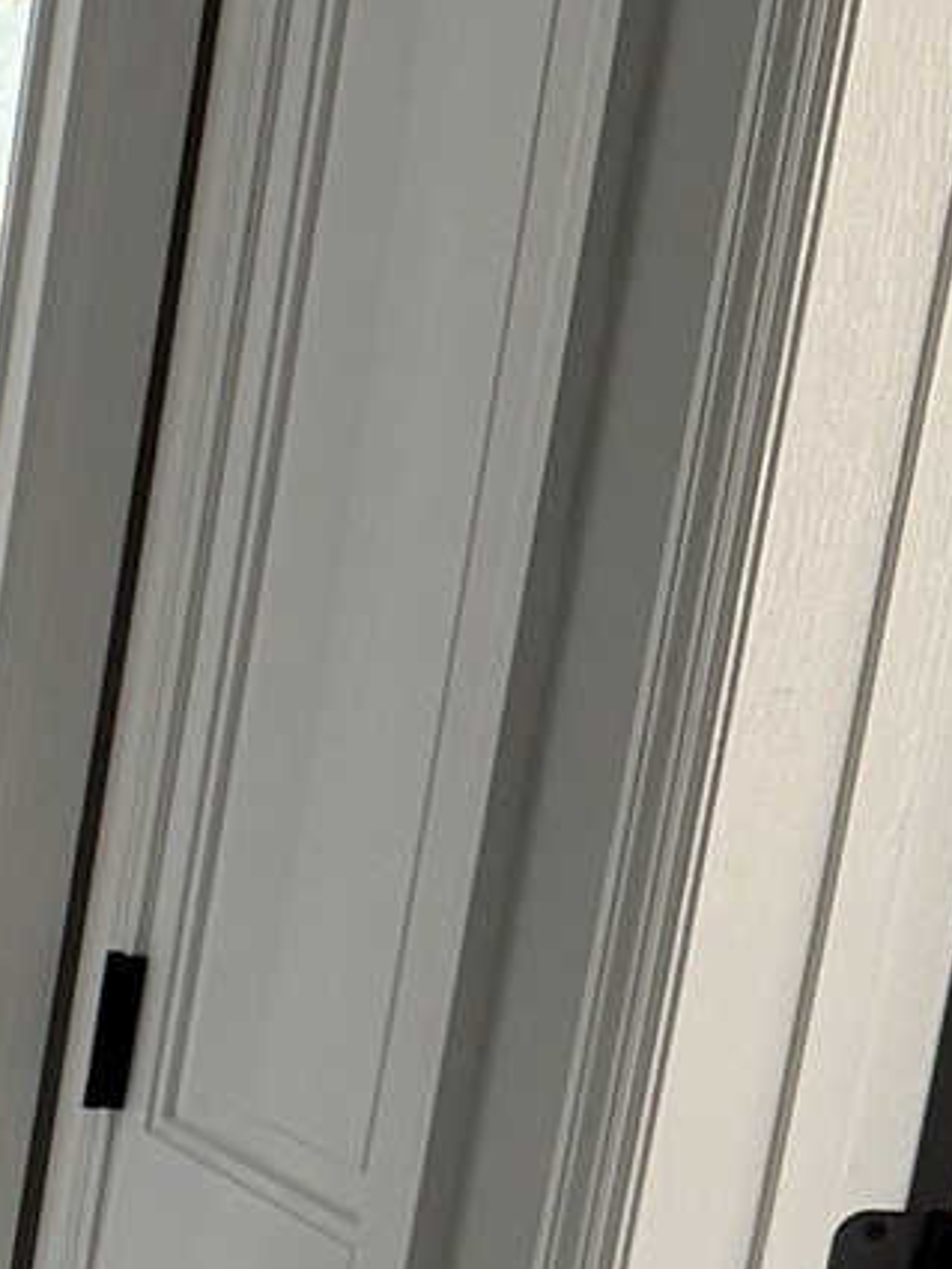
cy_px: 1857
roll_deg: -4.4
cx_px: -1086
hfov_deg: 10.3
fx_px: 4765
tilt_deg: -17.1
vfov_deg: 14.3
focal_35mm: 130
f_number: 1.78
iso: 200
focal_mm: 6.76
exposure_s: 1/72
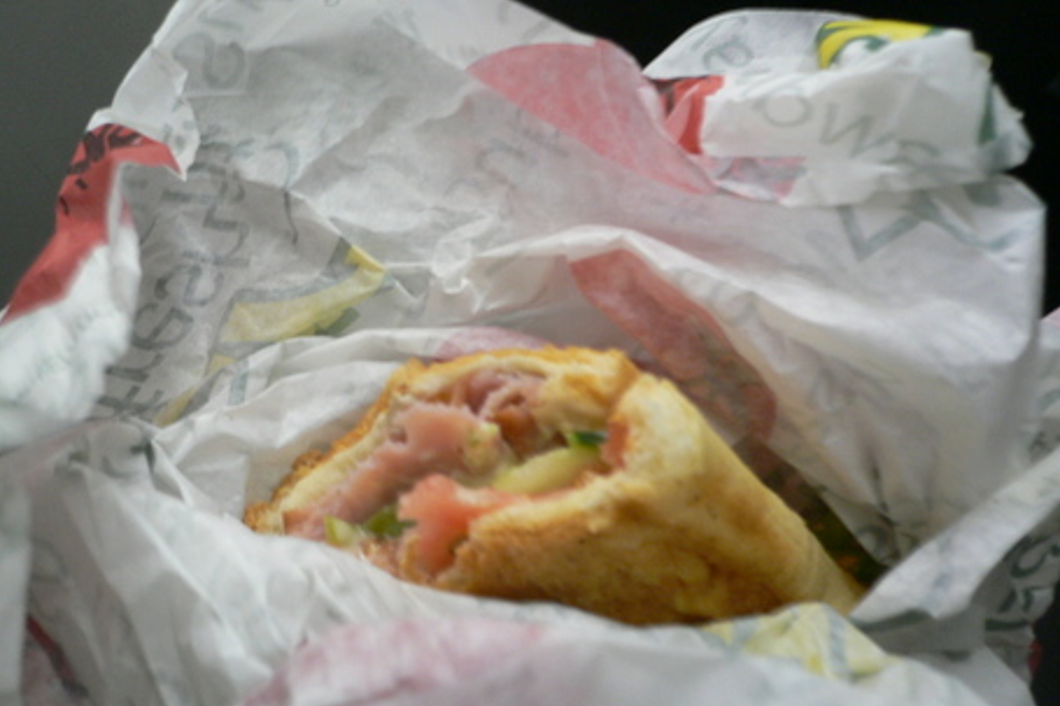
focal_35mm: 40
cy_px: 400
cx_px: 506
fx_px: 1177
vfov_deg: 33.3
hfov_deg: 48.5
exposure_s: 1/15
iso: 150
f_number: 2.8
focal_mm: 5.8
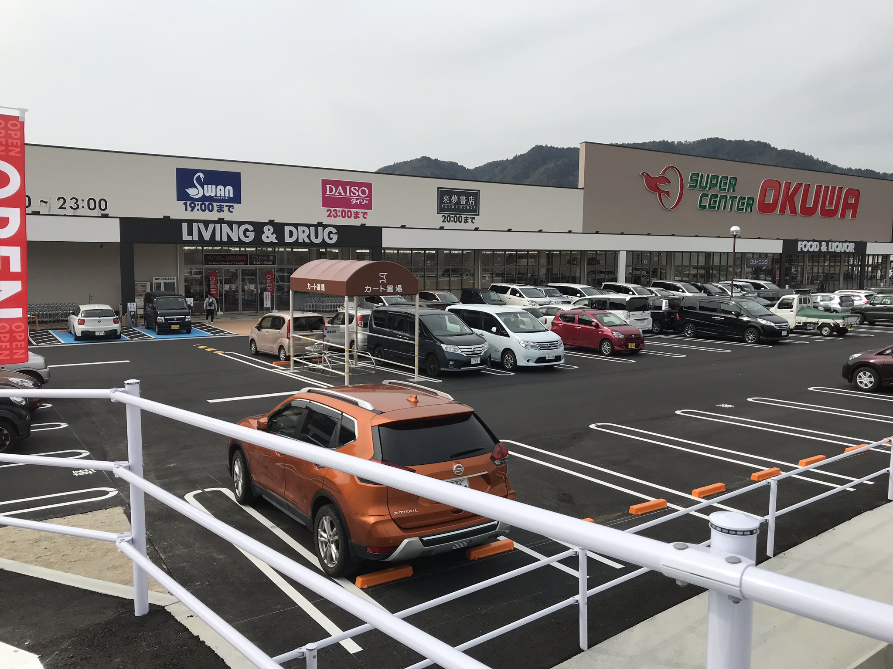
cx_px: 446
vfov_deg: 49.7
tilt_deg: -5.8
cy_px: 334
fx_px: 722
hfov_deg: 63.4
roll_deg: -0.7
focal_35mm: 28
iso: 20
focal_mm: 3.99
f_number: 1.8
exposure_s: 1/2994
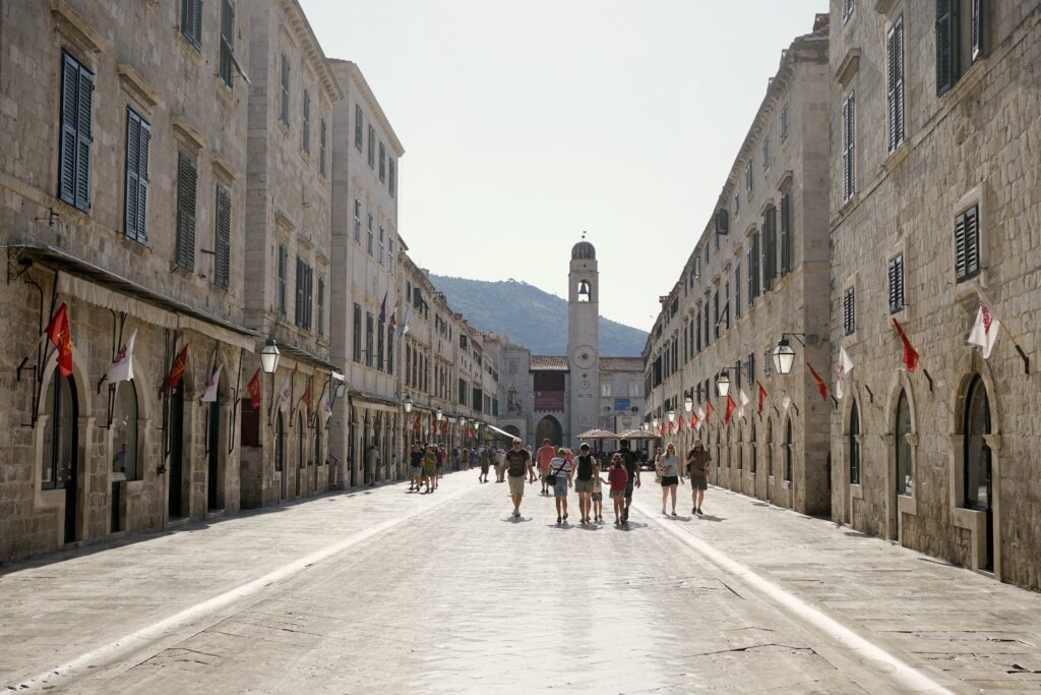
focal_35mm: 35
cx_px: 520
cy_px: 348
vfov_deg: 37.9
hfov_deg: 54.4
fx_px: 1012
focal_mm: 35
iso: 200
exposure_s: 1/1000
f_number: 6.3
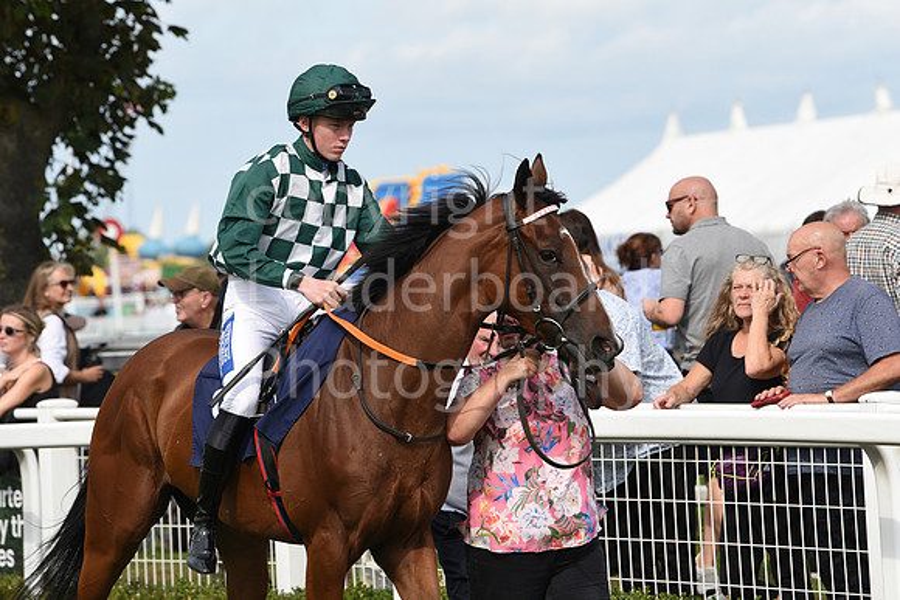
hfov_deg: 10.3
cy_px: 300
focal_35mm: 200
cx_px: 450
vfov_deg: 6.9
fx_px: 5001
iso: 400
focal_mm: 200
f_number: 6.3
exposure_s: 1/1250
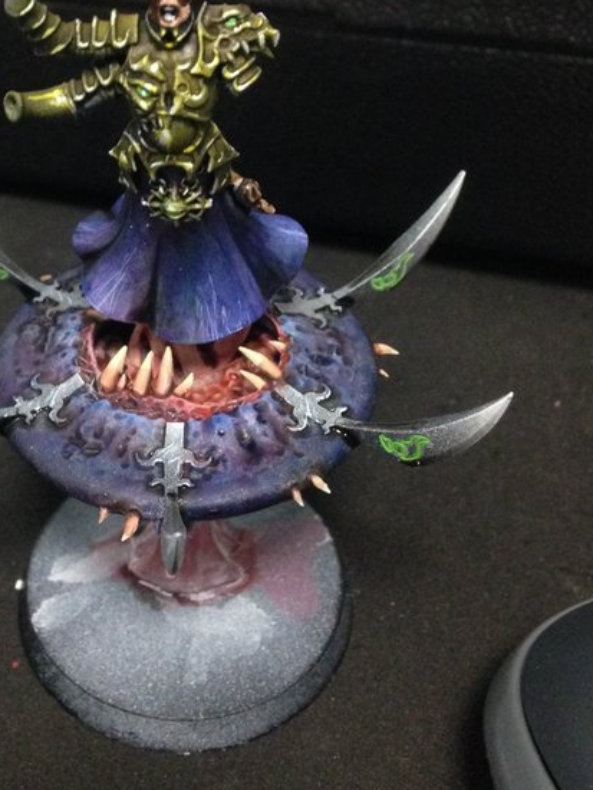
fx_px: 1369
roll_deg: +1.2
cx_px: 165
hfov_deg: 24.2
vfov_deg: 31.7
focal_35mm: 60
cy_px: 217
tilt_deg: -39.1
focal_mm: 4.12
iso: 400
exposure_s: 1/20
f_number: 2.4
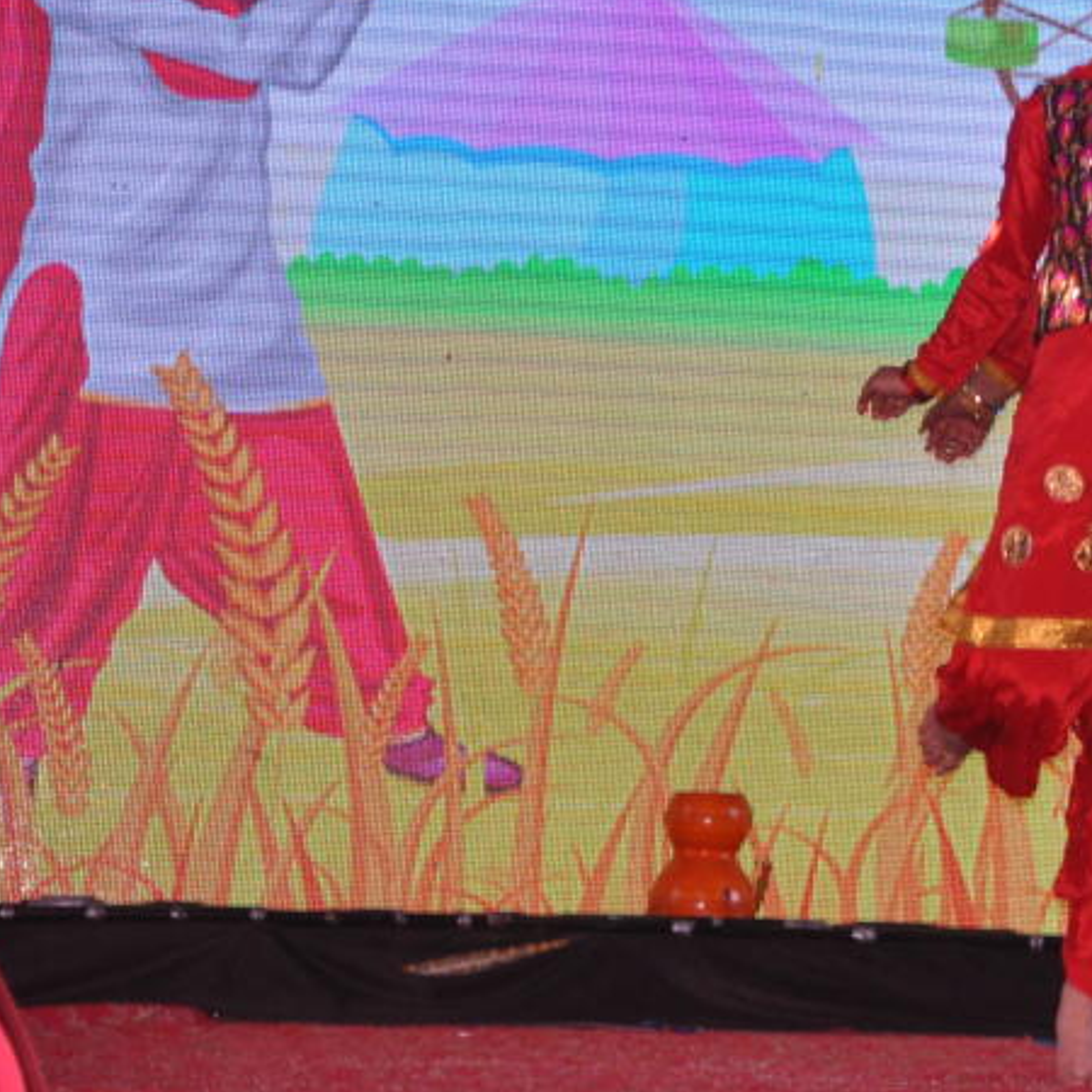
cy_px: 198
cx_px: 1354
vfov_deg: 8.9
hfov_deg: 8.8
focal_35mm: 197
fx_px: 7031
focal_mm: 58
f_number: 5
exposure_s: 1/125
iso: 640
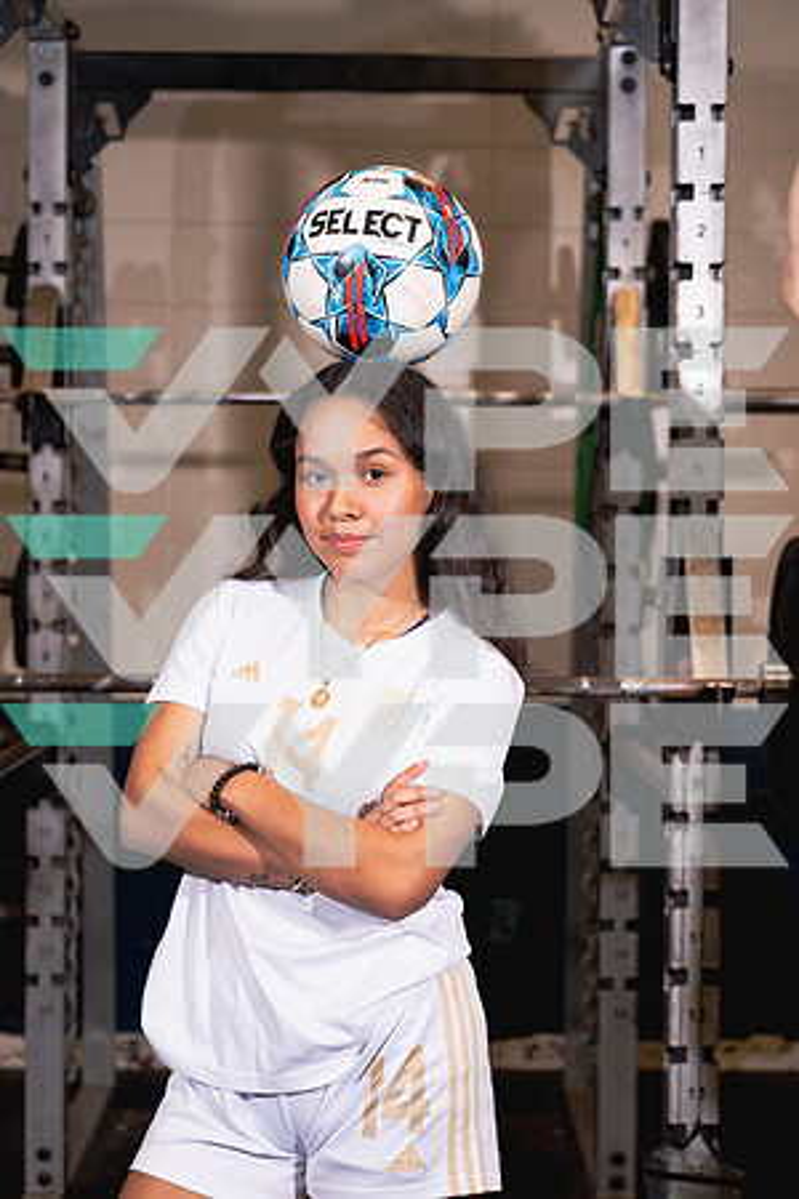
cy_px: 600
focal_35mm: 70
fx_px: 2330
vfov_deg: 28.8
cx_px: 400
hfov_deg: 19.5
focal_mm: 70
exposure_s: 1/250
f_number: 4
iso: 500
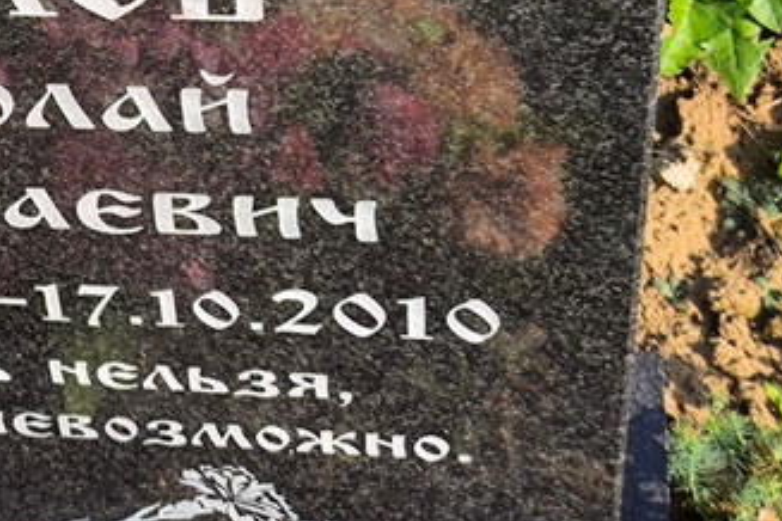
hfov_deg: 15.6
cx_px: -106
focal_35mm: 127
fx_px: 2759
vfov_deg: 10.5
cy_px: -172
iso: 50
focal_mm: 4.71
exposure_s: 1/811
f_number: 1.7
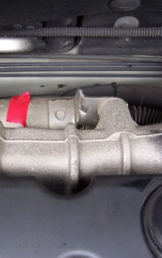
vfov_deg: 38.9
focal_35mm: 52
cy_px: 128
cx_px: 33
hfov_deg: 24.5
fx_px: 367
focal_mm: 6
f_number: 3
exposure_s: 1/15
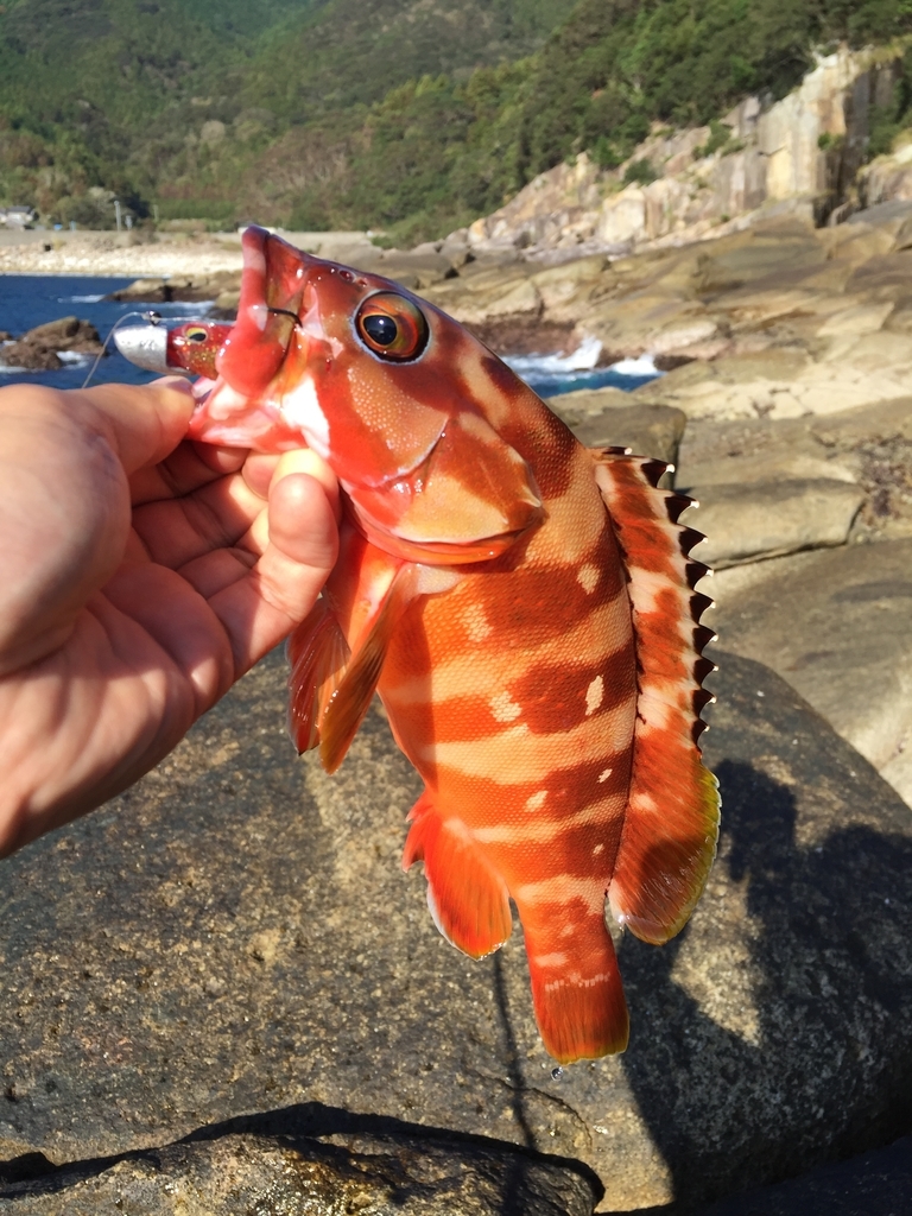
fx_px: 1019
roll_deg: +2.0
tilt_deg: -19.2
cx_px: 456
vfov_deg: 61.7
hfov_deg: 48.2
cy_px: 608
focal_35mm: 29
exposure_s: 1/942
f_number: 2.2
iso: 32
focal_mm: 4.15
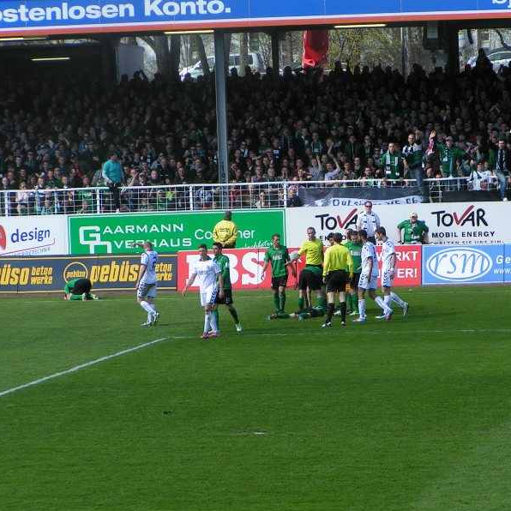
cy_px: 256
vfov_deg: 8.6
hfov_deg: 8.6
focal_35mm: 204
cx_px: 326
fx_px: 3407
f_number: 5
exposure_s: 1/320
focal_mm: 26.3
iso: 50
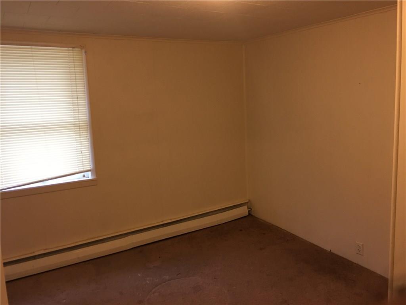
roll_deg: +1.9
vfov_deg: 48.2
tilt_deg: -6.2
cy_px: 152
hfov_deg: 61.7
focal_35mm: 29
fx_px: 340
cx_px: 203
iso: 64
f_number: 2.2
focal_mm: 4.15
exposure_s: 1/15
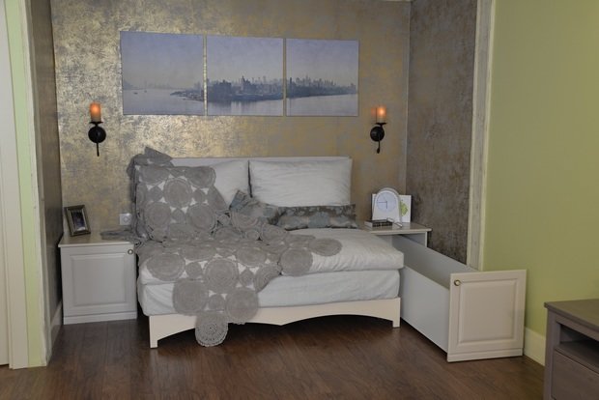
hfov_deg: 50.7
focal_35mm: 38
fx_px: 633
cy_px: 200
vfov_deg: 35.1
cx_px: 300
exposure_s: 1/4
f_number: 8
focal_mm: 38
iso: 100
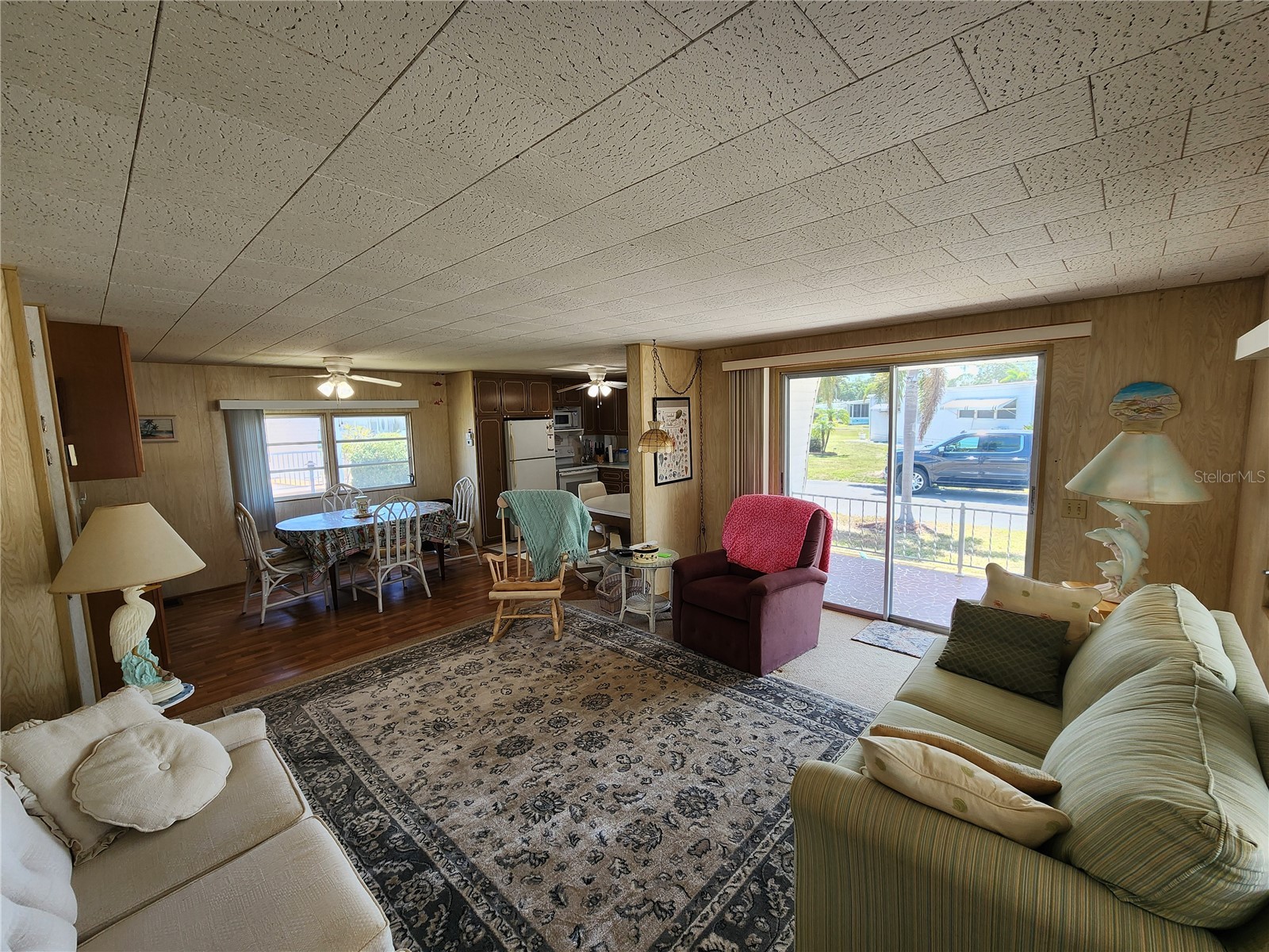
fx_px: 477
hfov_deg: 106.2
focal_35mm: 13
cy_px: 476
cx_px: 634
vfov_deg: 89.9
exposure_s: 1/60
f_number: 2.2
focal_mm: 2.2
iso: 50
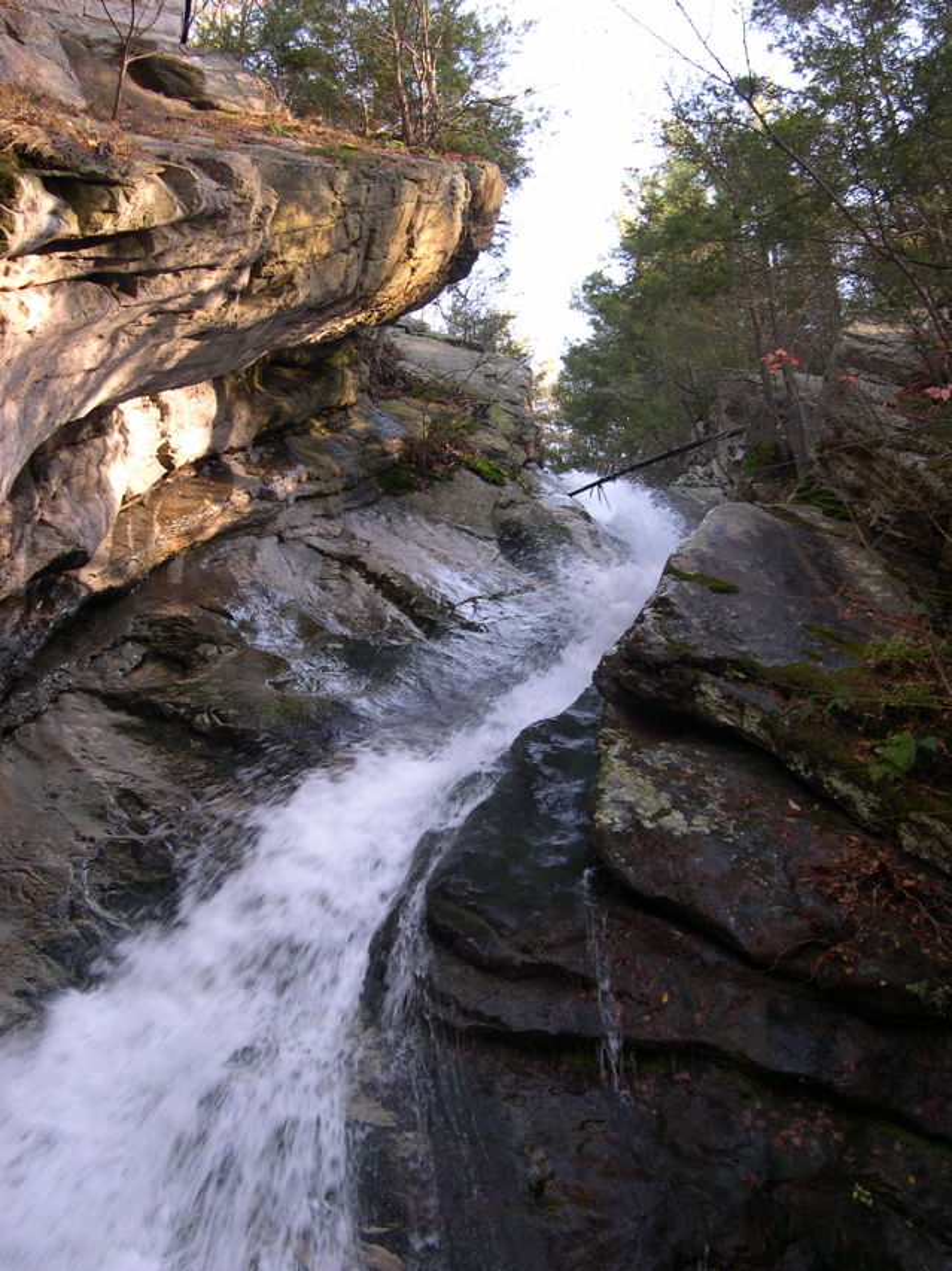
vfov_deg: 49.0
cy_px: 636
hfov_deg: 37.7
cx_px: 476
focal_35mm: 38
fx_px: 1394
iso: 100
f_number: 2.8
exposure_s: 1/61.3
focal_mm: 8
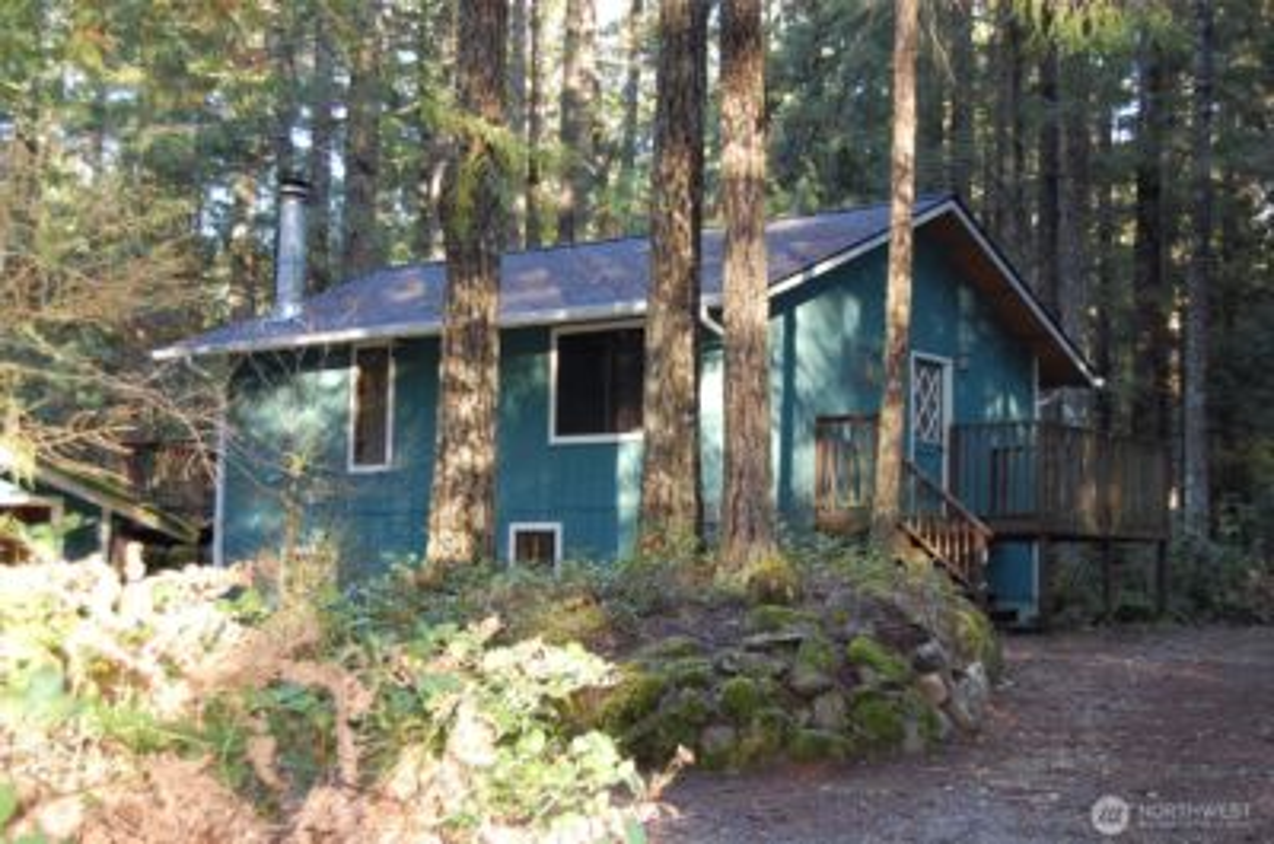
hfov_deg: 39.0
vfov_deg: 26.4
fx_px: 1801
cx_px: 637
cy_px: 422
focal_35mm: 51
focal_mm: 34
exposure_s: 1/60
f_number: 4.5
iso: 900
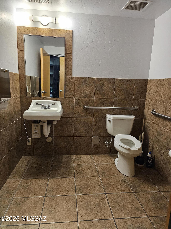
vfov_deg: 73.9
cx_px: 86
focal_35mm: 23
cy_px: 114
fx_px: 151
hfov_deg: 58.9
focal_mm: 6.3
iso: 640
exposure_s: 1/120
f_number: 1.7
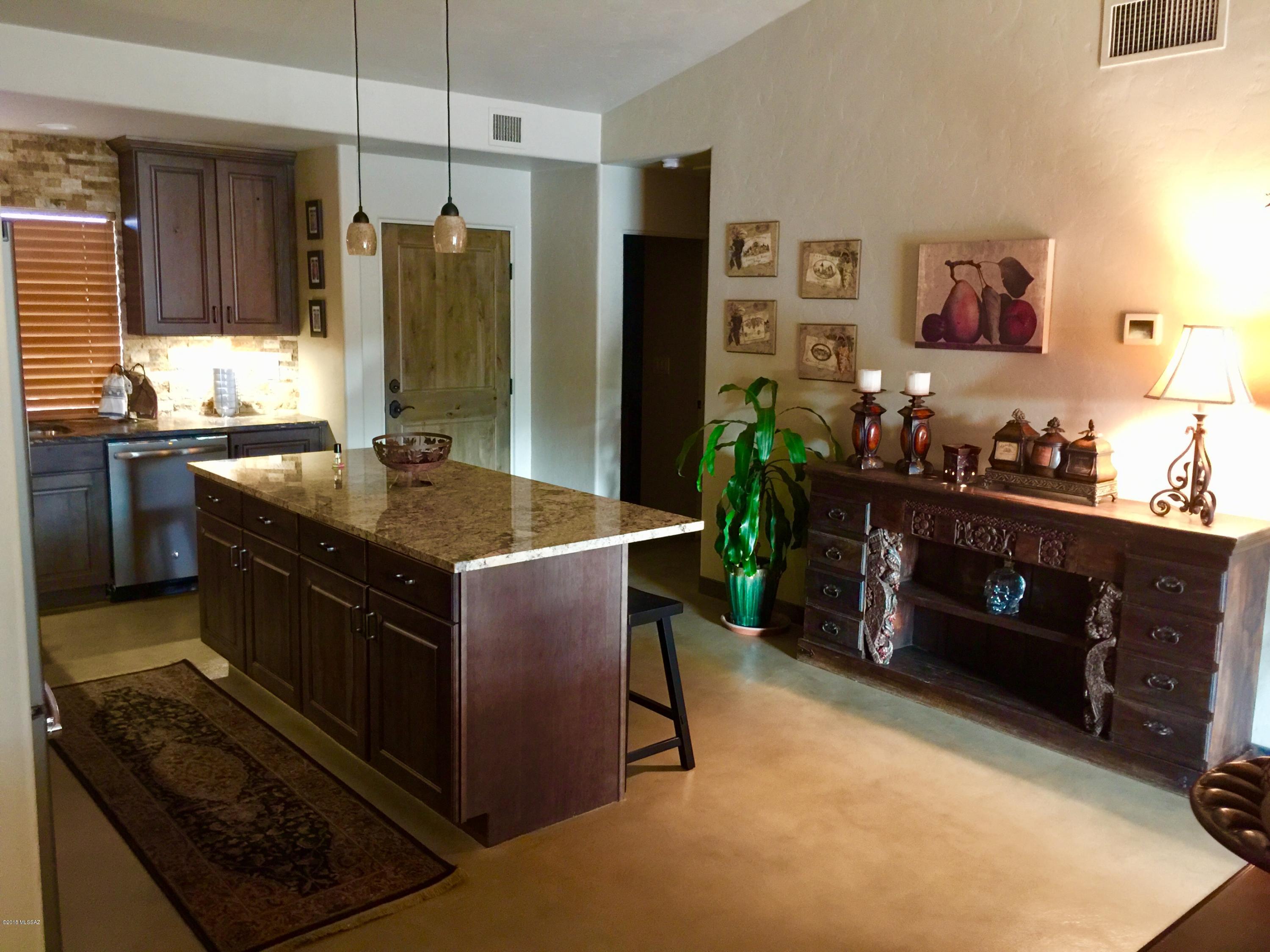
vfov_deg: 48.2
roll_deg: -0.8
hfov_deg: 61.7
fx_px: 1064
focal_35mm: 29
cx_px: 635
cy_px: 476
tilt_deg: -10.5
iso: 100
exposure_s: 1/4
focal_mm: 4.15
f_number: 2.2
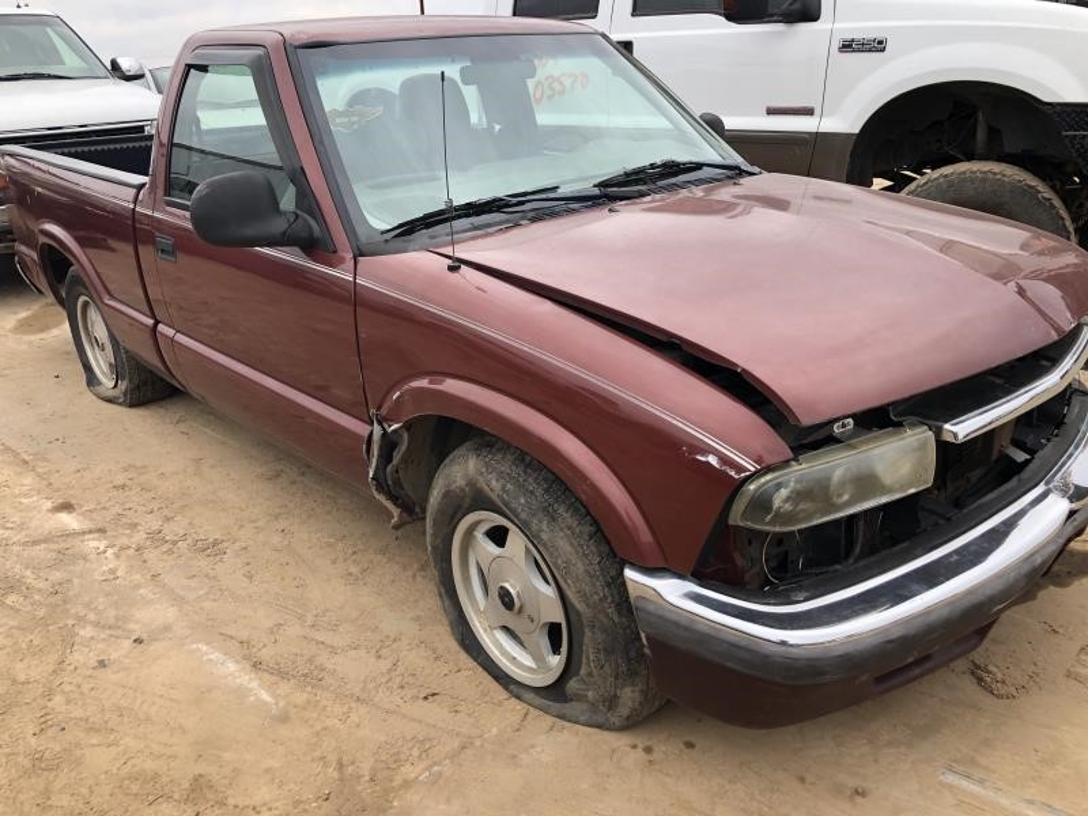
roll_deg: +1.9
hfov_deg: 63.4
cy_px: 408
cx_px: 544
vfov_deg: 49.7
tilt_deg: -20.1
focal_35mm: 28
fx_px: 880
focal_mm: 3.99
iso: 20
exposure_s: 1/484
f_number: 1.8
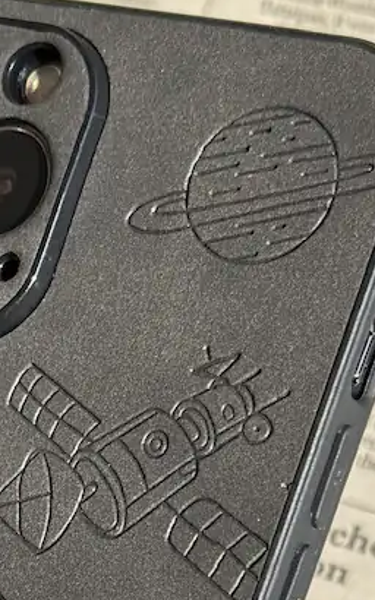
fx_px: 2602
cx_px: -141
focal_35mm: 159
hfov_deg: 8.1
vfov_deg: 12.9
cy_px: 676
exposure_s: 1/4184
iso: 100
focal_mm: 6.86
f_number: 1.78
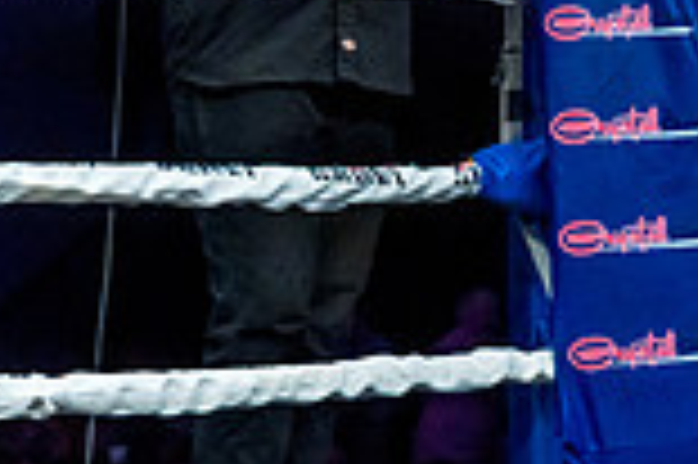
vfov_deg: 5.2
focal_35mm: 262
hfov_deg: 7.6
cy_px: -205
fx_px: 5074
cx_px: 1220
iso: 4000
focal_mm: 70
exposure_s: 1/1000
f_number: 4
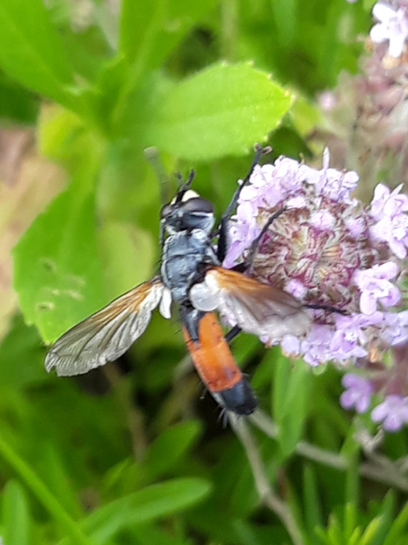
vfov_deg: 65.4
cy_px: 272
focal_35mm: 27
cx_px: 204
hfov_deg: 51.3
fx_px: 425
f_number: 1.7
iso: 40
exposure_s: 1/200
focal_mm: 3.71
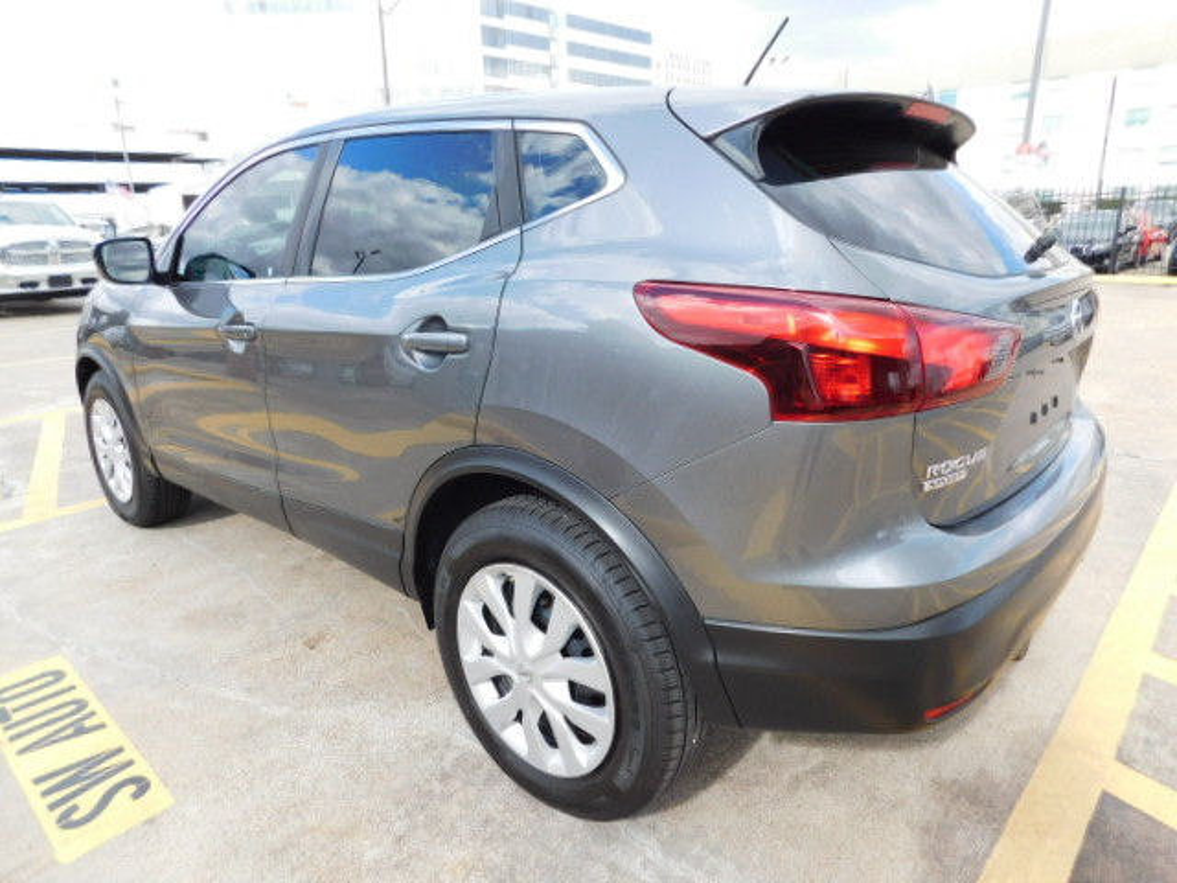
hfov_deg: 73.9
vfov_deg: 58.9
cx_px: 588
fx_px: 782
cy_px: 442
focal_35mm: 23
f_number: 3
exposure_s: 1/500
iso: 125
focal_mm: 4
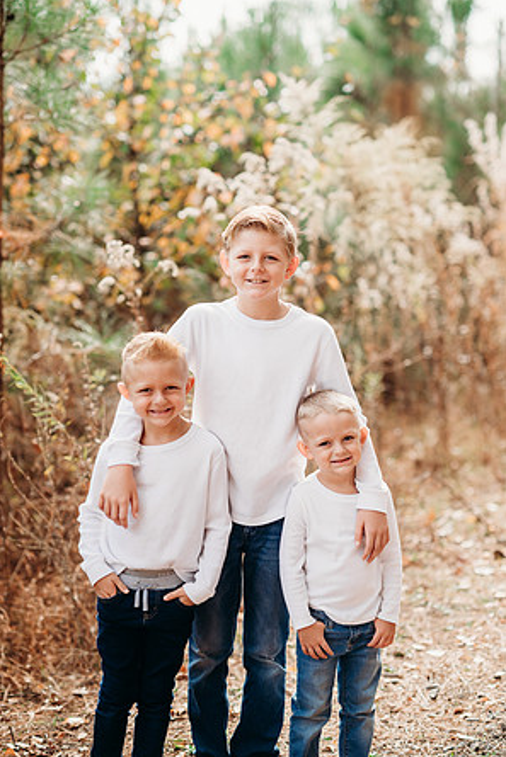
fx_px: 1812
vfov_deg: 23.6
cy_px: 378
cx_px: 252
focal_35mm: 86
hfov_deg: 15.9
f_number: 2.2
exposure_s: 1/1000
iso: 100
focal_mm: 85
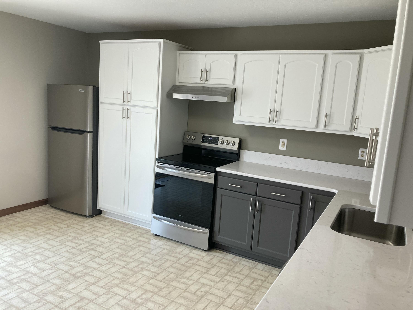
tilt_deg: -8.7
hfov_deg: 63.4
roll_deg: -4.6
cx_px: 206
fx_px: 334
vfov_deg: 49.7
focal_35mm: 28
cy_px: 155
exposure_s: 1/120
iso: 80
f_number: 1.8
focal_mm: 3.99
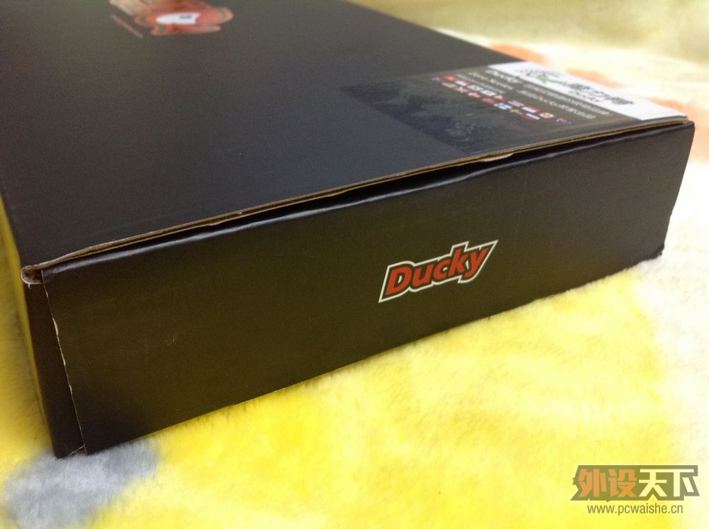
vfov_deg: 40.6
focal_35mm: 35
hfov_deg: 52.7
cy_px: 264
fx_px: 715
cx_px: 354
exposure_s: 1/17
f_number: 2.4
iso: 200
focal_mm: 4.28
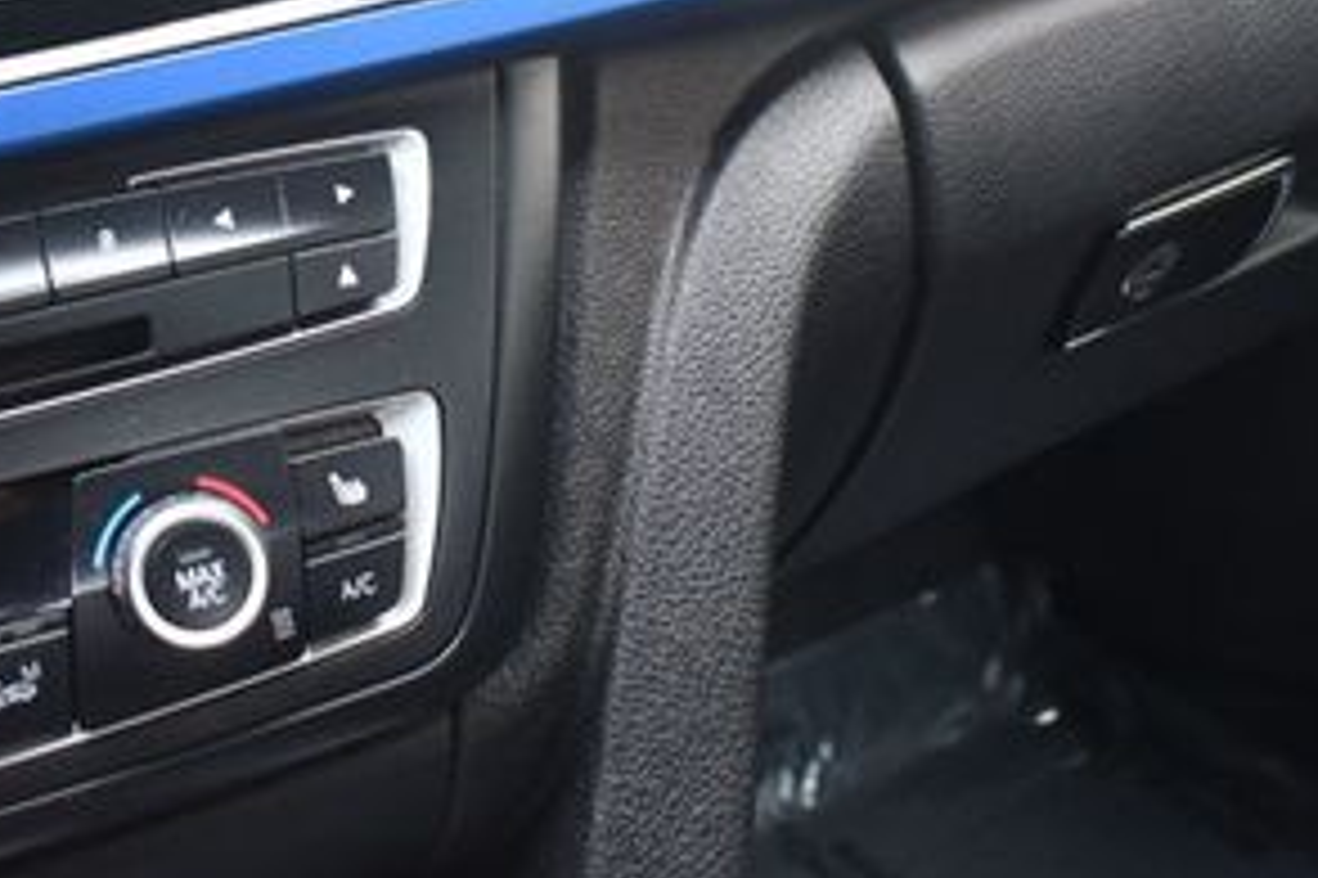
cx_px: 648
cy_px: 117
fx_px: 2159
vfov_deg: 22.5
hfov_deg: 34.0
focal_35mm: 59
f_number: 3.5
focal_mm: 18
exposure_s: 1/125
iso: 1100
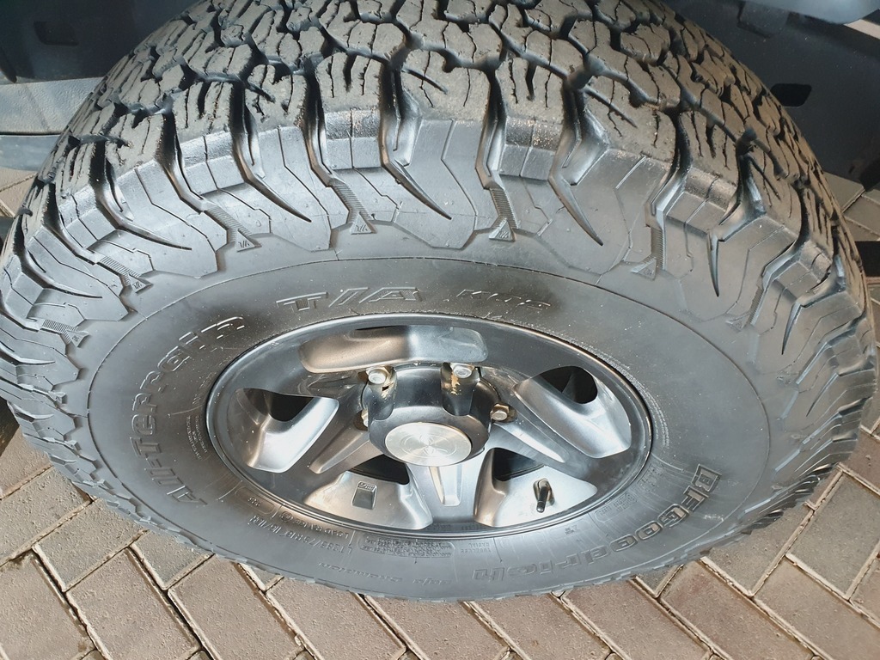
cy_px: 330
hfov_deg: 67.3
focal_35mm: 26
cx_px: 440
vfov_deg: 53.1
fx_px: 661
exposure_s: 1/50
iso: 400
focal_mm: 4.32
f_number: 2.4
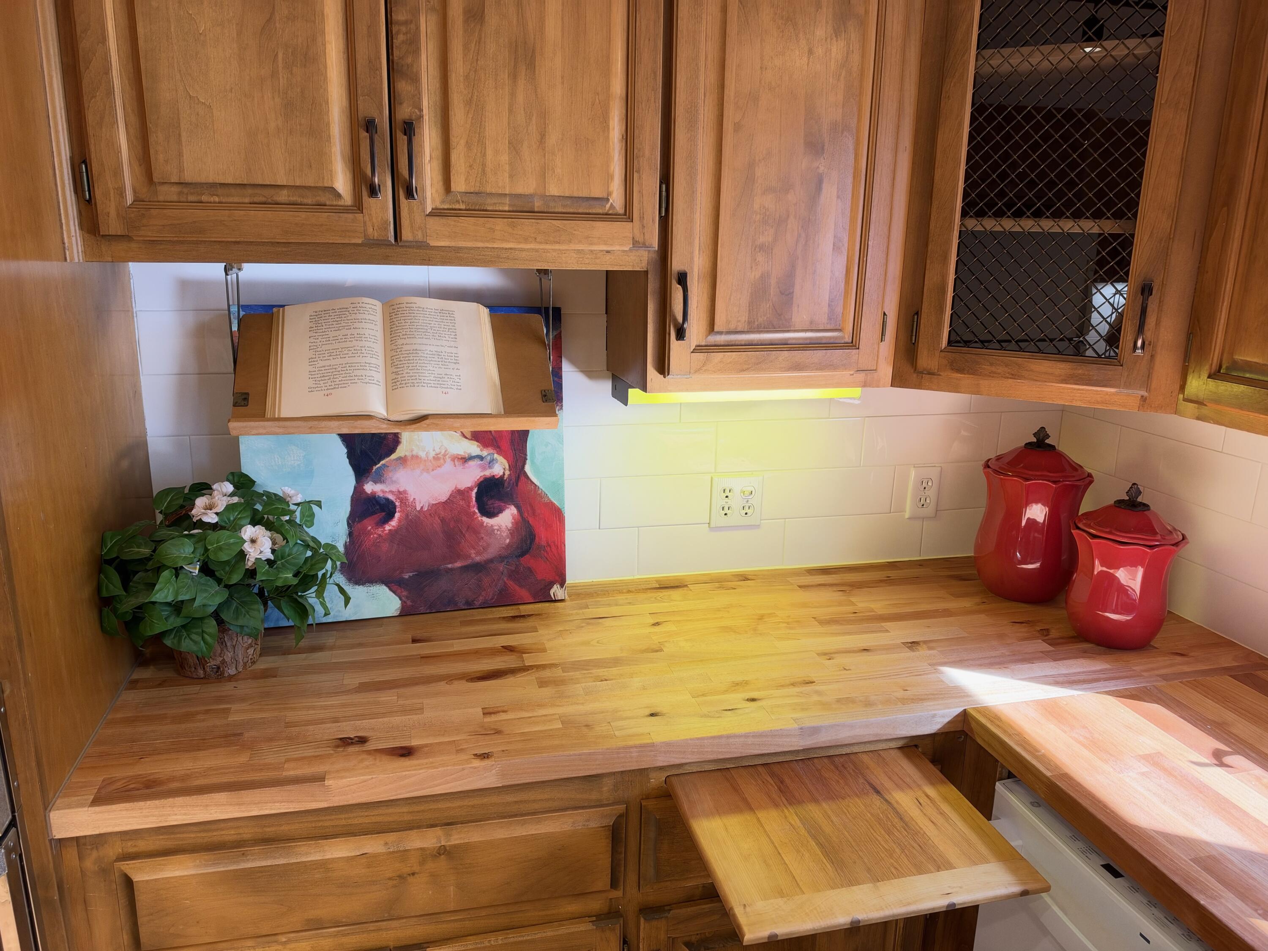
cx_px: 634
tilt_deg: -13.8
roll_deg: -0.8
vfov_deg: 56.8
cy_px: 476
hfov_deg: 71.6
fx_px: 879
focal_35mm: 24
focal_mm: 6.93
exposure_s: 1/120
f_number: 1.8
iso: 400
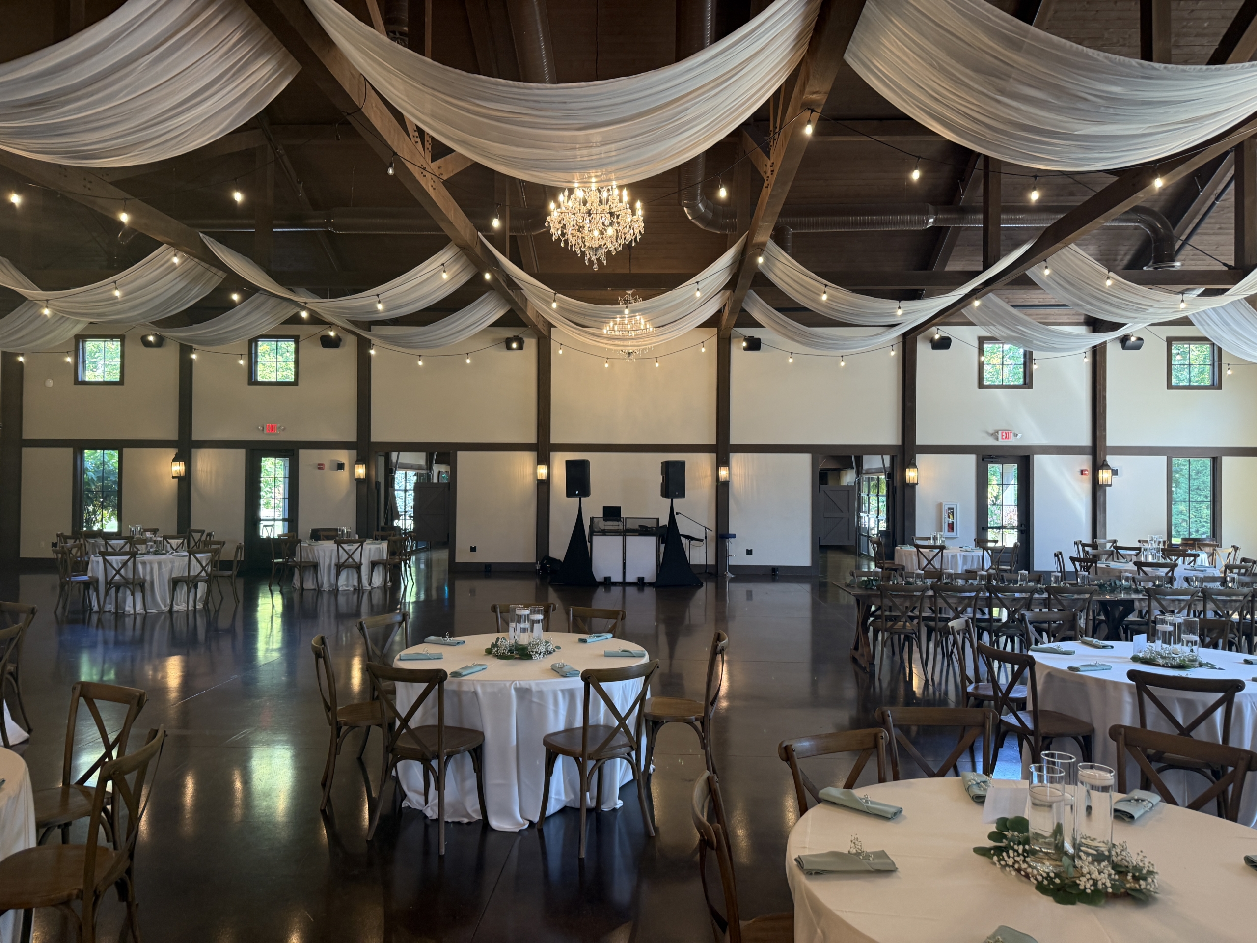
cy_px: 472
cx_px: 628
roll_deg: -0.6
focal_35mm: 24
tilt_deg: +0.3
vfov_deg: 56.8
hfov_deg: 71.6
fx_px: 872
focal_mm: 6.76
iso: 160
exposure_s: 1/60
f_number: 1.78
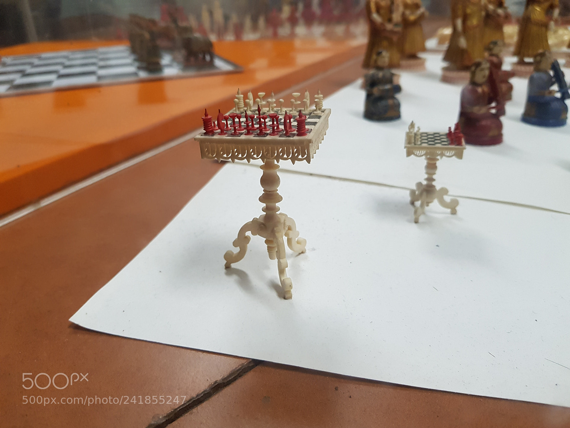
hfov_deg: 67.3
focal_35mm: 26
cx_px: 285
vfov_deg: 53.1
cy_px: 214
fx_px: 428
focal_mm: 4.2
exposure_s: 1/50
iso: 200
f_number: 1.7
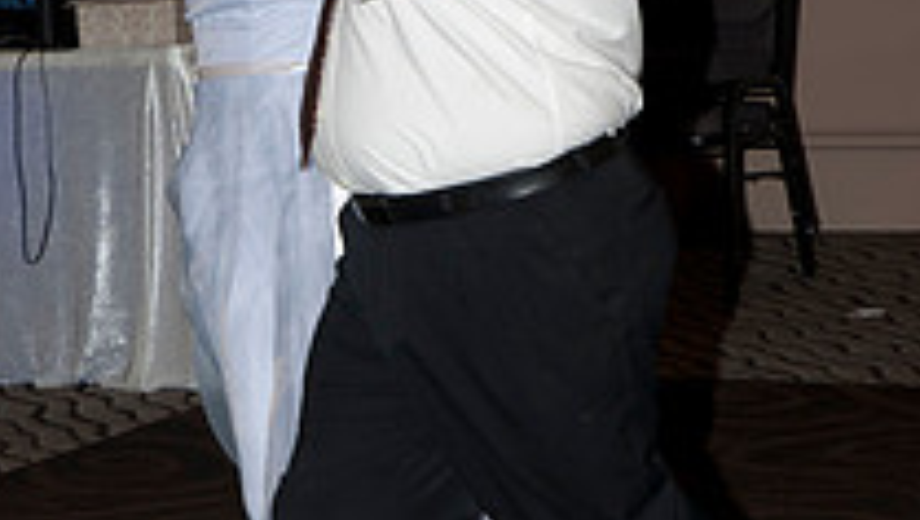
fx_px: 4126
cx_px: 280
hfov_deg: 12.7
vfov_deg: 7.2
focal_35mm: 169
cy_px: 432
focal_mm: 50
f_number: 5.6
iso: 400
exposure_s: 1/160
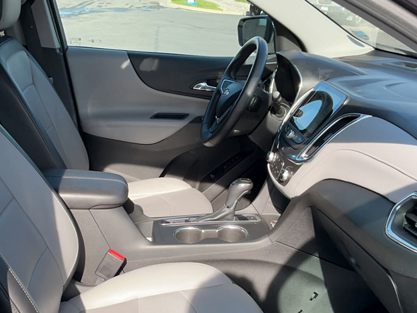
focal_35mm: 41
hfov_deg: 45.5
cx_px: 161
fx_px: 494
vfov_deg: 34.9
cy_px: 203
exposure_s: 1/386
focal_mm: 3
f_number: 1.8
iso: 25
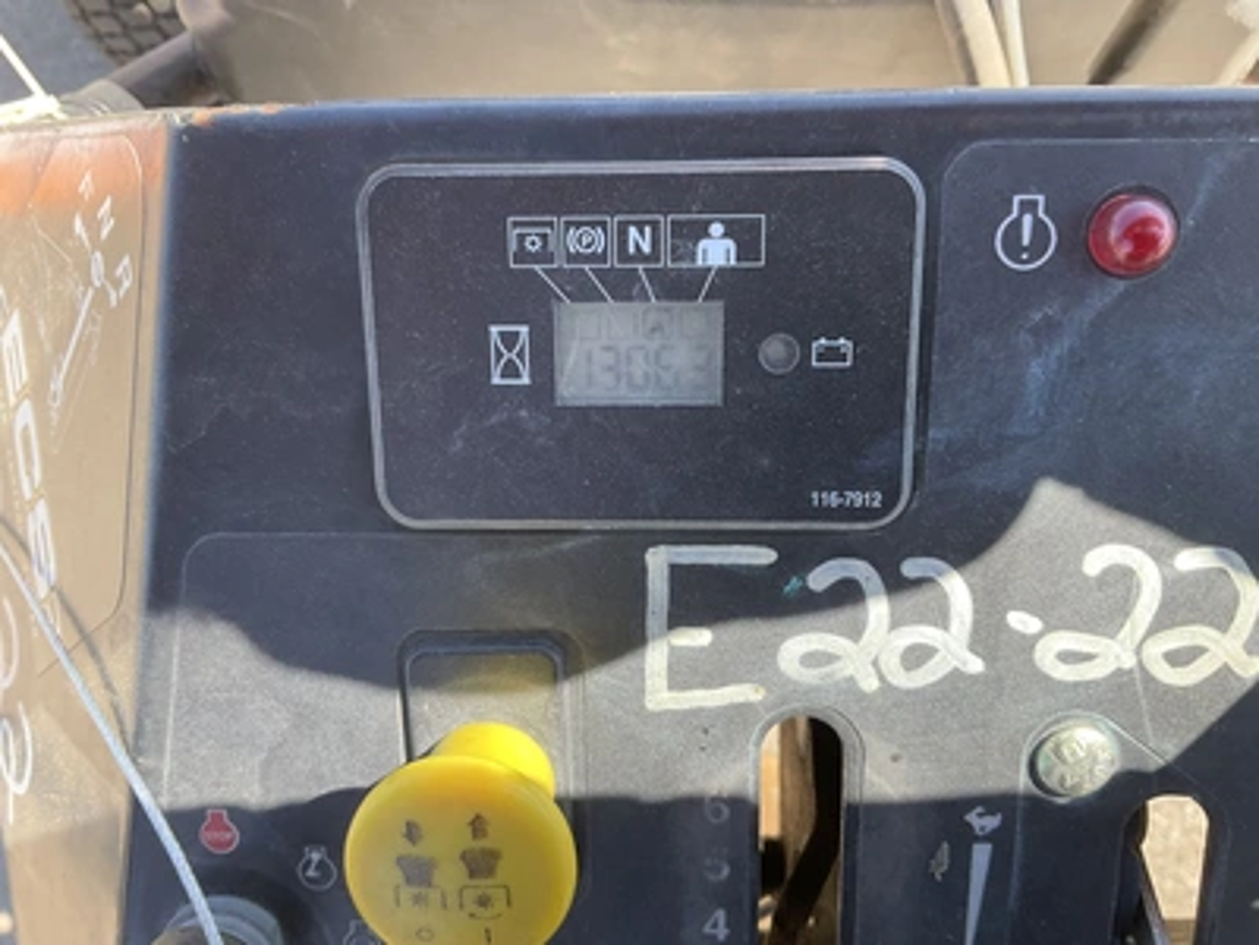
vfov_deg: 48.2
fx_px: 1055
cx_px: 630
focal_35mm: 29
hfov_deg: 61.7
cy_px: 472
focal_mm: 3
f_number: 1.8
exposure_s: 1/199
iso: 25
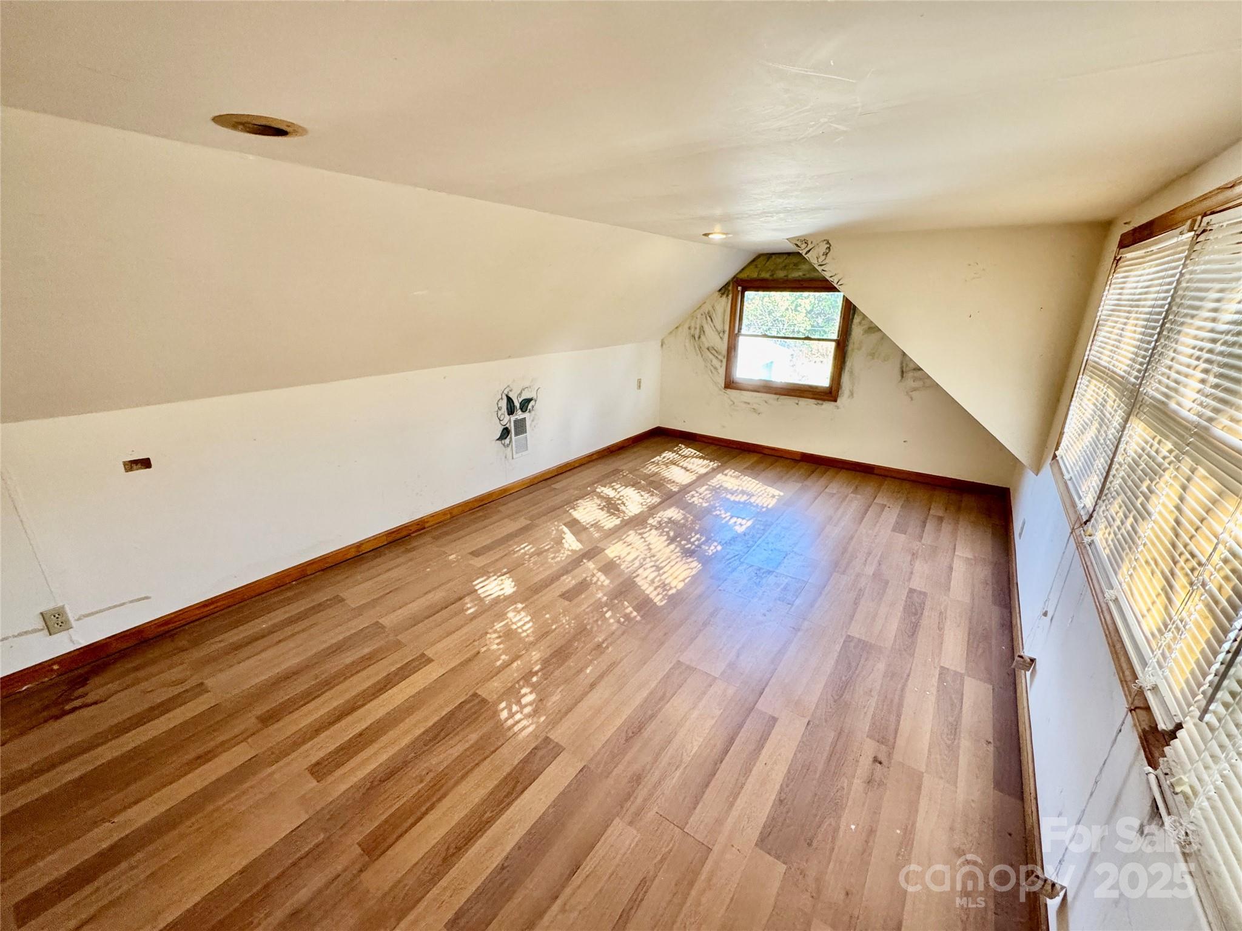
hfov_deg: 102.1
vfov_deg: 85.7
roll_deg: -0.7
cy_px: 466
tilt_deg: -19.8
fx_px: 502
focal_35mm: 14
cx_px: 621
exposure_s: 1/120
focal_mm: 2.22
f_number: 2.2
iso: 250
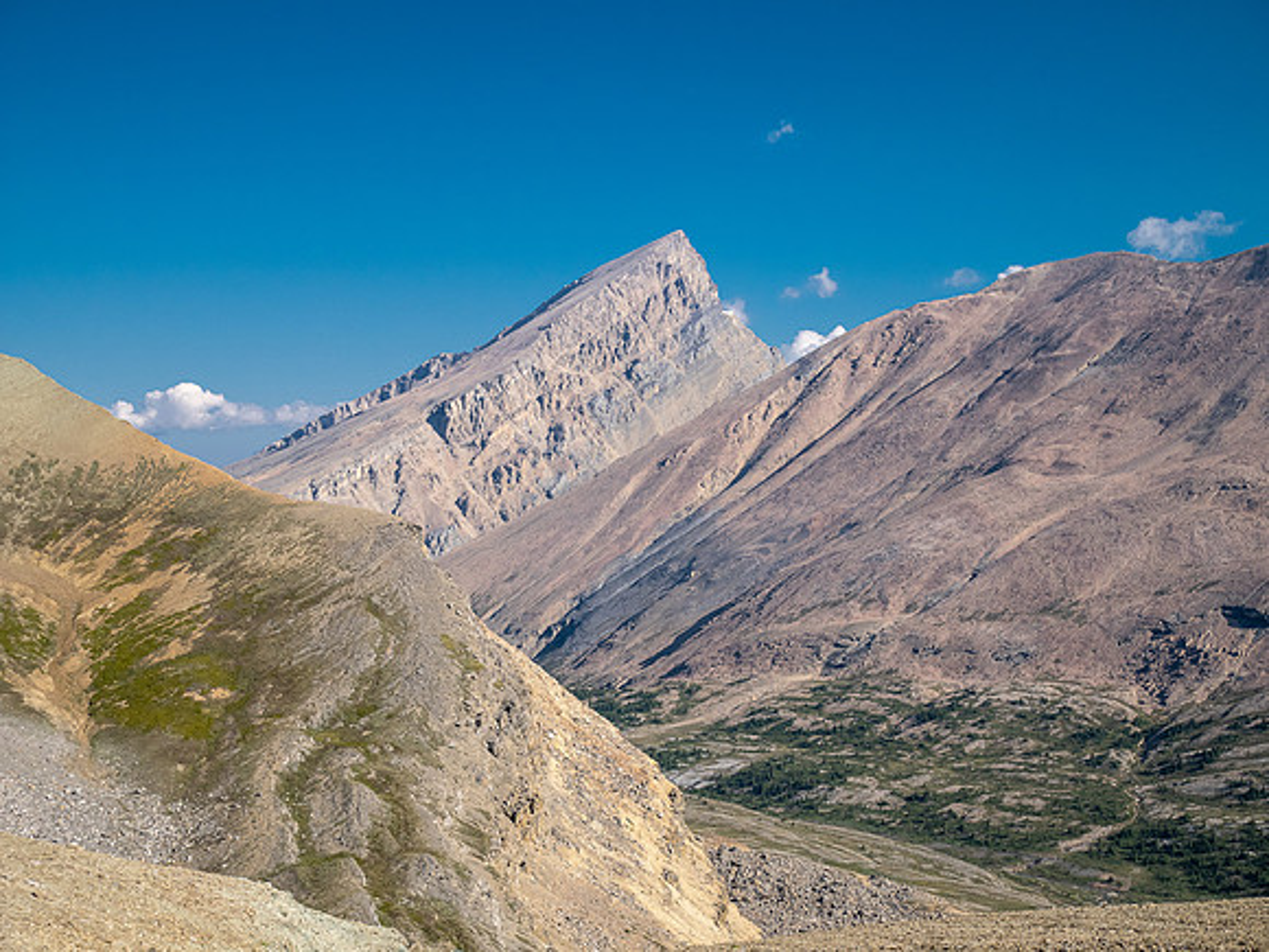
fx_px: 2053
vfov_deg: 26.1
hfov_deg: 34.3
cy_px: 476
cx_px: 634
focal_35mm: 56
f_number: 8
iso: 200
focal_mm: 28
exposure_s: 1/200
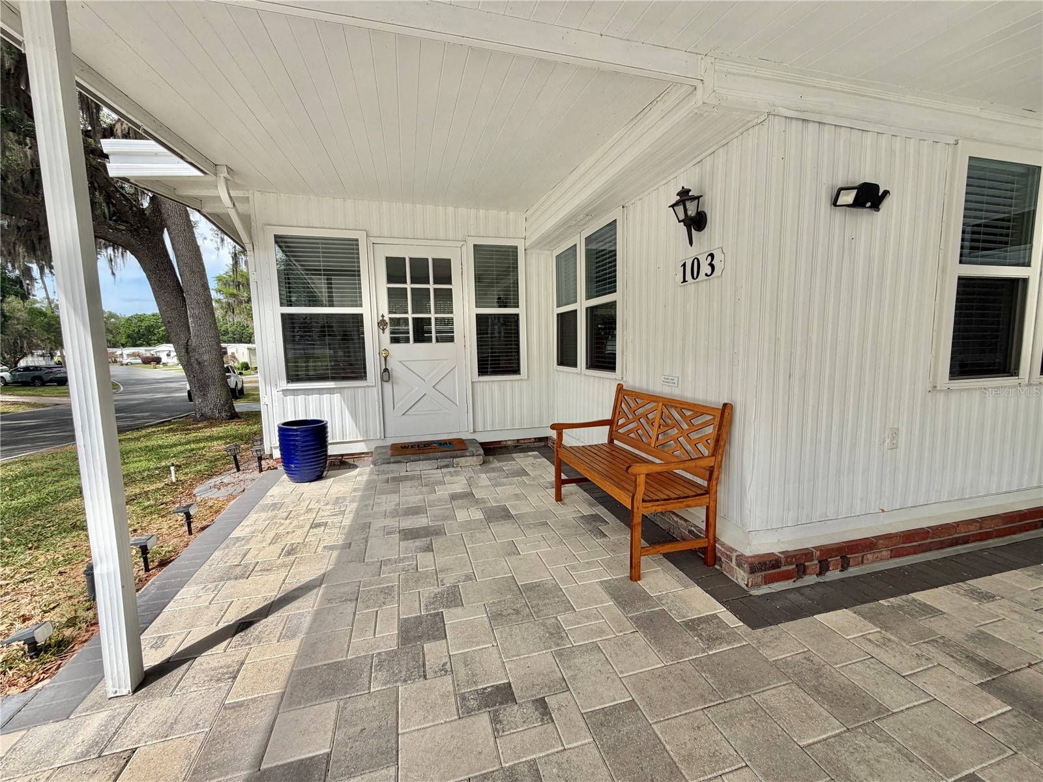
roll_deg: +0.1
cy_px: 391
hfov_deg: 102.1
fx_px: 422
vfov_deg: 85.7
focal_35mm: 14
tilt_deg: -5.4
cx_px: 522
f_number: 2.2
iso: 40
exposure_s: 1/770
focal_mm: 2.22
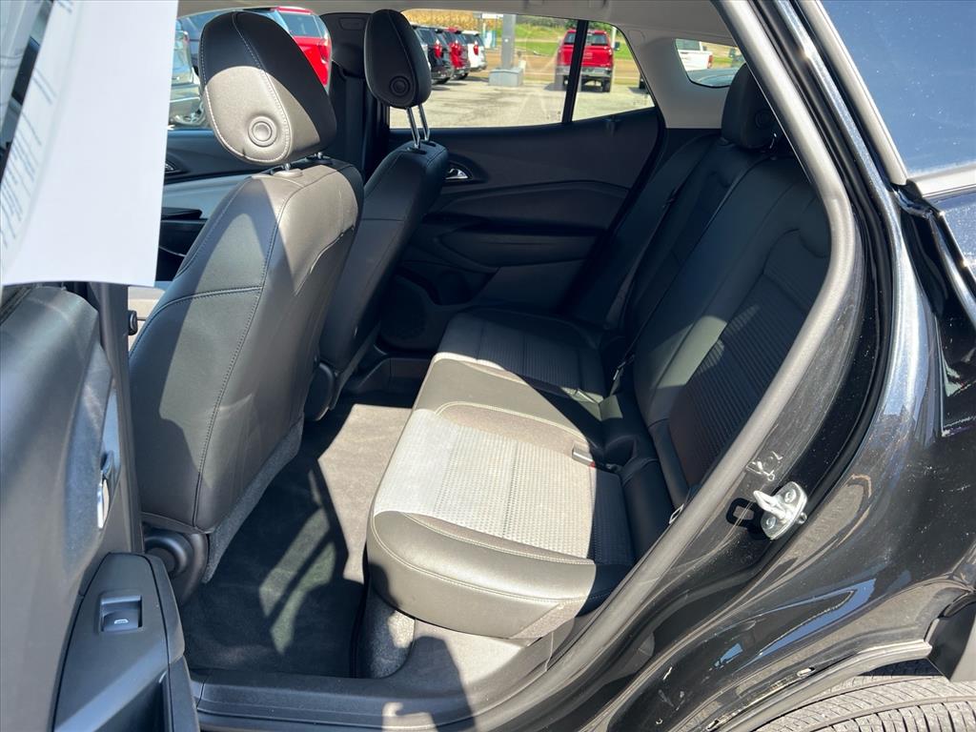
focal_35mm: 26
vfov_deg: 53.1
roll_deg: -2.2
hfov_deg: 67.3
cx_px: 488
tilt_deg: -28.6
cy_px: 366
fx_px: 733
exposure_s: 1/198
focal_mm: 5.7
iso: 50
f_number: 1.5
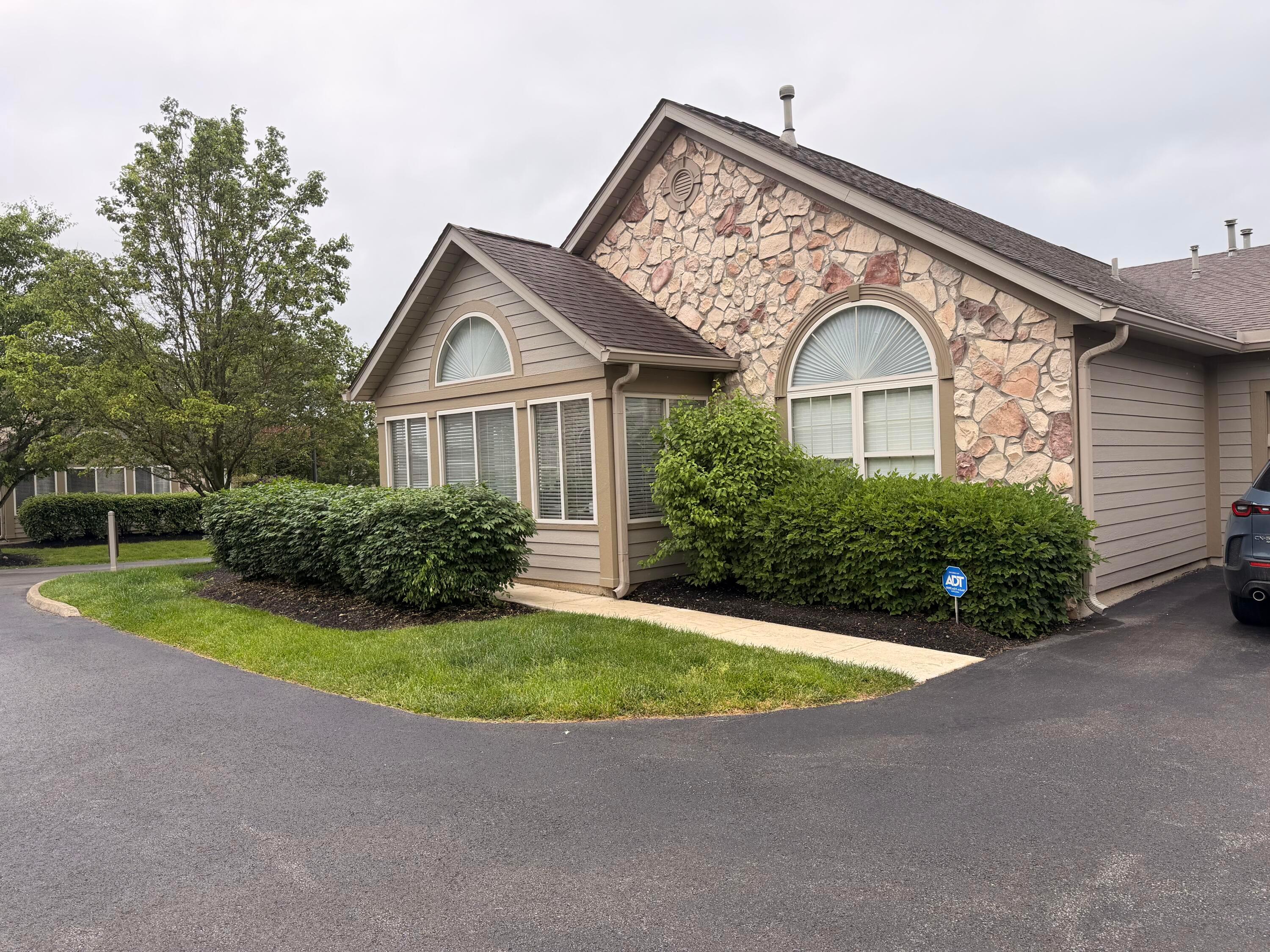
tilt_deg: -0.3
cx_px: 635
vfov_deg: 56.8
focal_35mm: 24
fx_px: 881
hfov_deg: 71.6
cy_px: 476
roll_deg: +2.3
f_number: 1.78
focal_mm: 6.76
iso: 100
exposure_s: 1/589
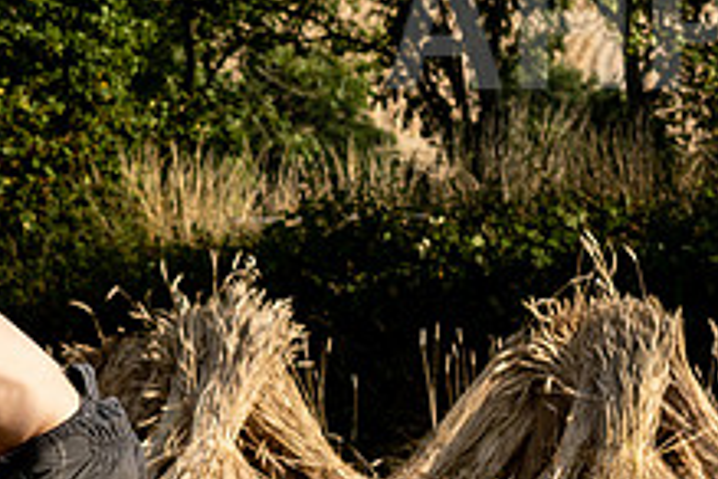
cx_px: -134
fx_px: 6481
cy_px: 465
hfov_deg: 6.3
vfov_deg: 4.2
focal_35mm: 325
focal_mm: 70
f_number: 5.6
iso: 64
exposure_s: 1/1250
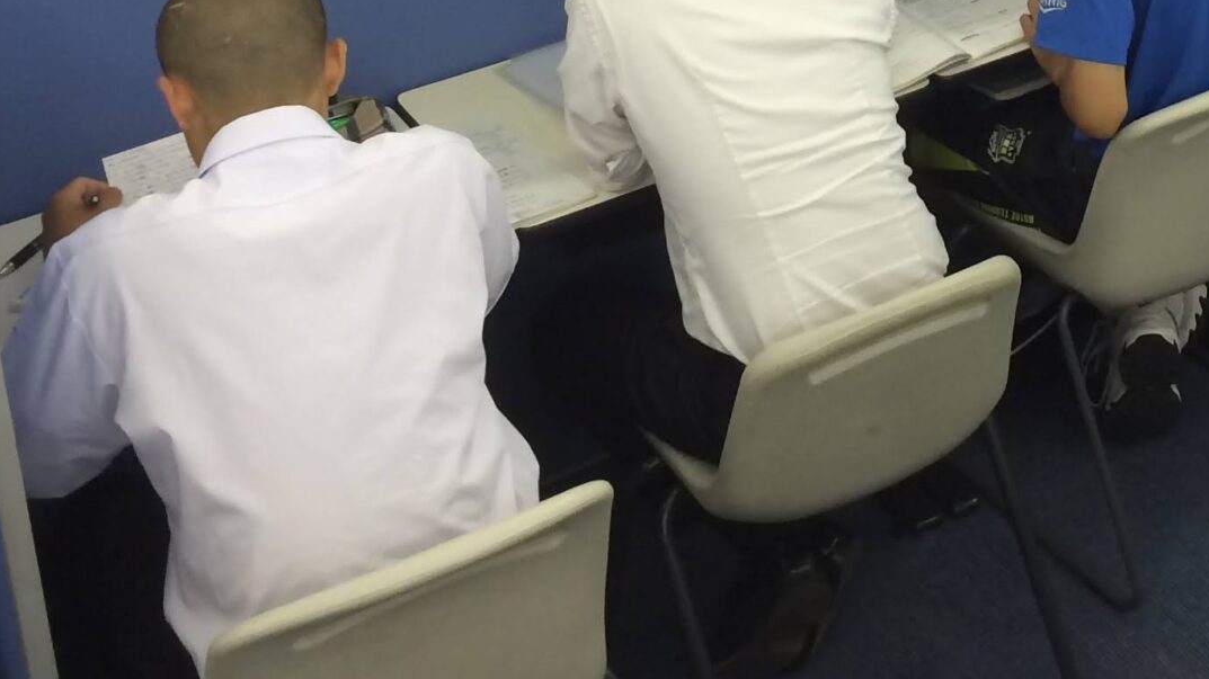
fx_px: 2500
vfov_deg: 14.4
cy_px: -366
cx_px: 1043
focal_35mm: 78
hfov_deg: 26.4
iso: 40
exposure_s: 1/30
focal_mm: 4.12
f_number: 2.2
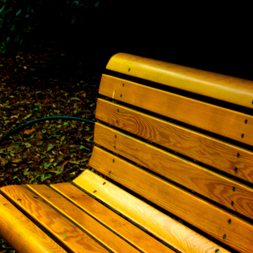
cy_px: 145
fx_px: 786
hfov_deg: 18.3
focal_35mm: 95
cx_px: 135
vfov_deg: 18.3
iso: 400
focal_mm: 37.5
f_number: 9.5
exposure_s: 1/20
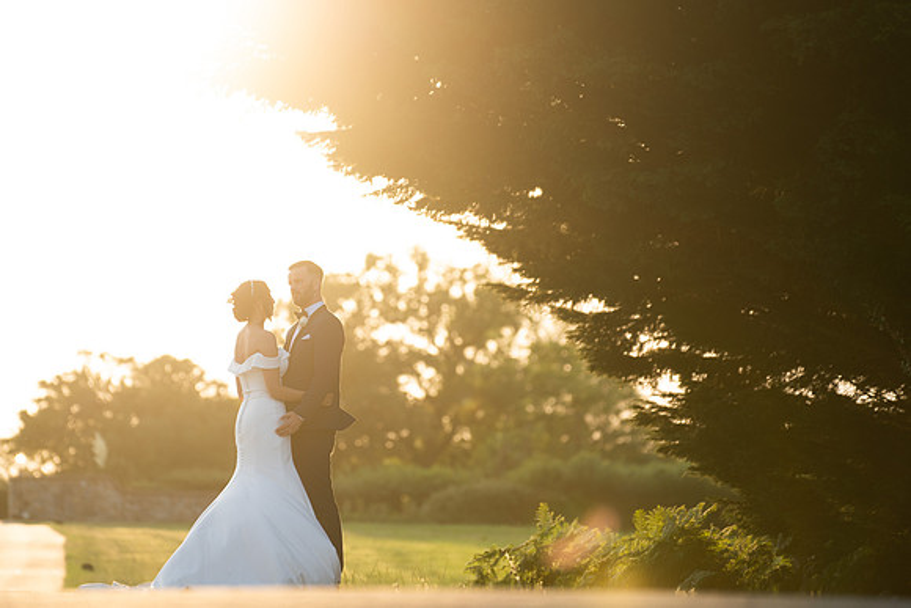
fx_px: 4973
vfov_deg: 7.0
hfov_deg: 10.5
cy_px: 274
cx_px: 384
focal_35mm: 196
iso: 100
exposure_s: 1/320
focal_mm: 150
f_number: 2.8
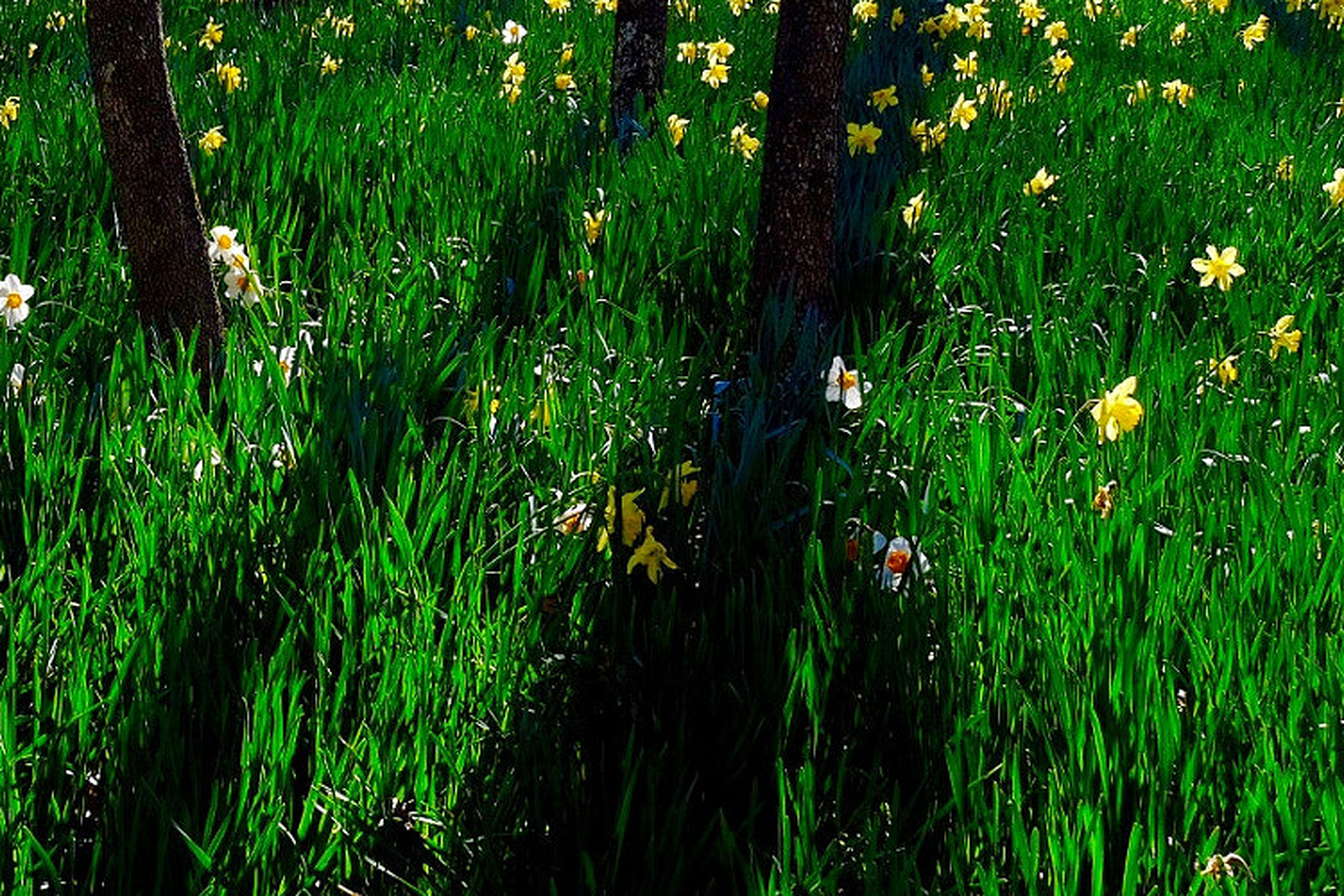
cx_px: 231
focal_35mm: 64
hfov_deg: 30.5
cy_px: 96
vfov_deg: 20.8
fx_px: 2389
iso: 200
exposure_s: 1/210
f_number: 8
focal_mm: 20.1
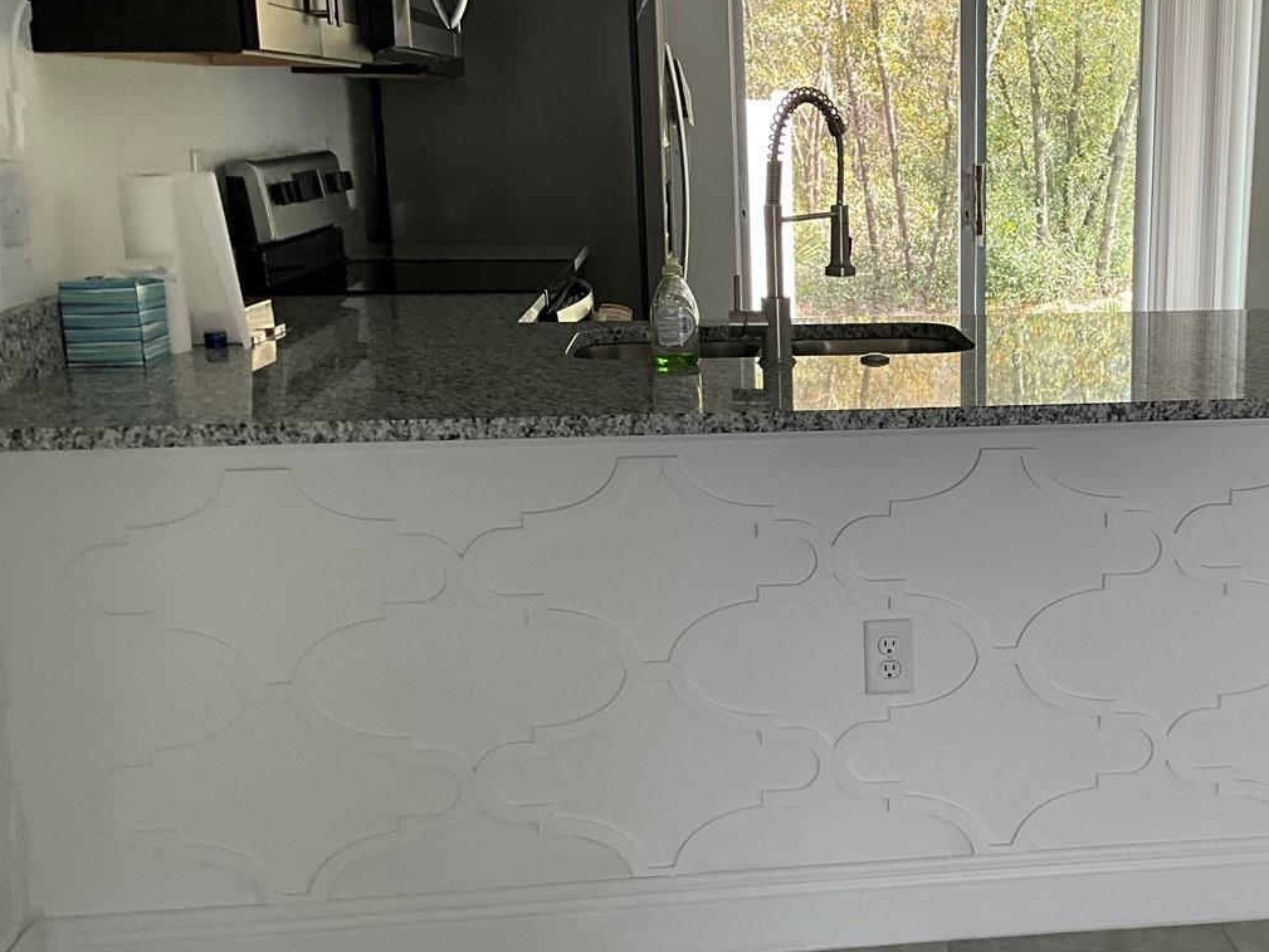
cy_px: 498
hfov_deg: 40.0
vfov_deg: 31.5
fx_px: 1687
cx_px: 970
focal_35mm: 46
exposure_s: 1/122
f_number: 1.8
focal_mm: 3
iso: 64
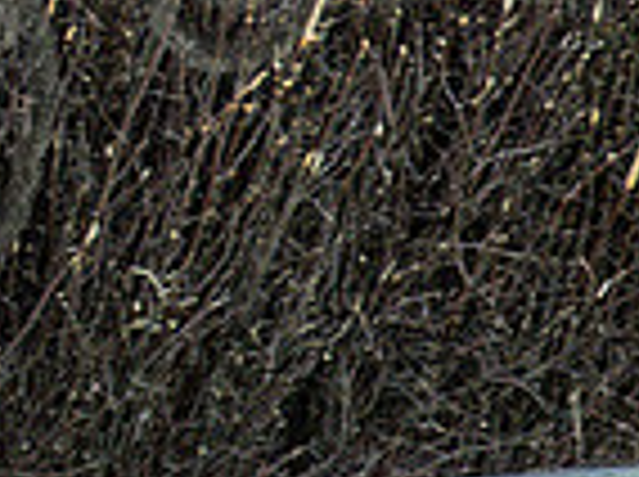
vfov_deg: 2.3
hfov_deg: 3.0
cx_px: -600
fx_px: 12052
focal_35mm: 654
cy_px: -235
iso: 400
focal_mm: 70
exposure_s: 1/1600
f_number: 4
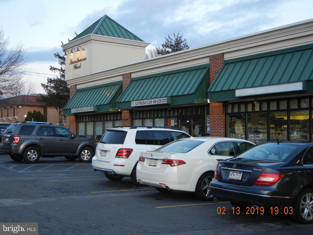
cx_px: 156
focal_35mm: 52
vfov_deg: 28.0
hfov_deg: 36.8
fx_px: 470
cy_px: 118
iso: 160
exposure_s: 1/32.2
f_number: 3.9
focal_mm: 9.3
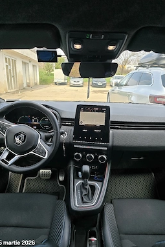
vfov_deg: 71.5
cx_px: 80
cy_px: 128
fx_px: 172
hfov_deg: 51.2
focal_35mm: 25
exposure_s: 1/182
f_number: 1.7
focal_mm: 6.3
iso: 25
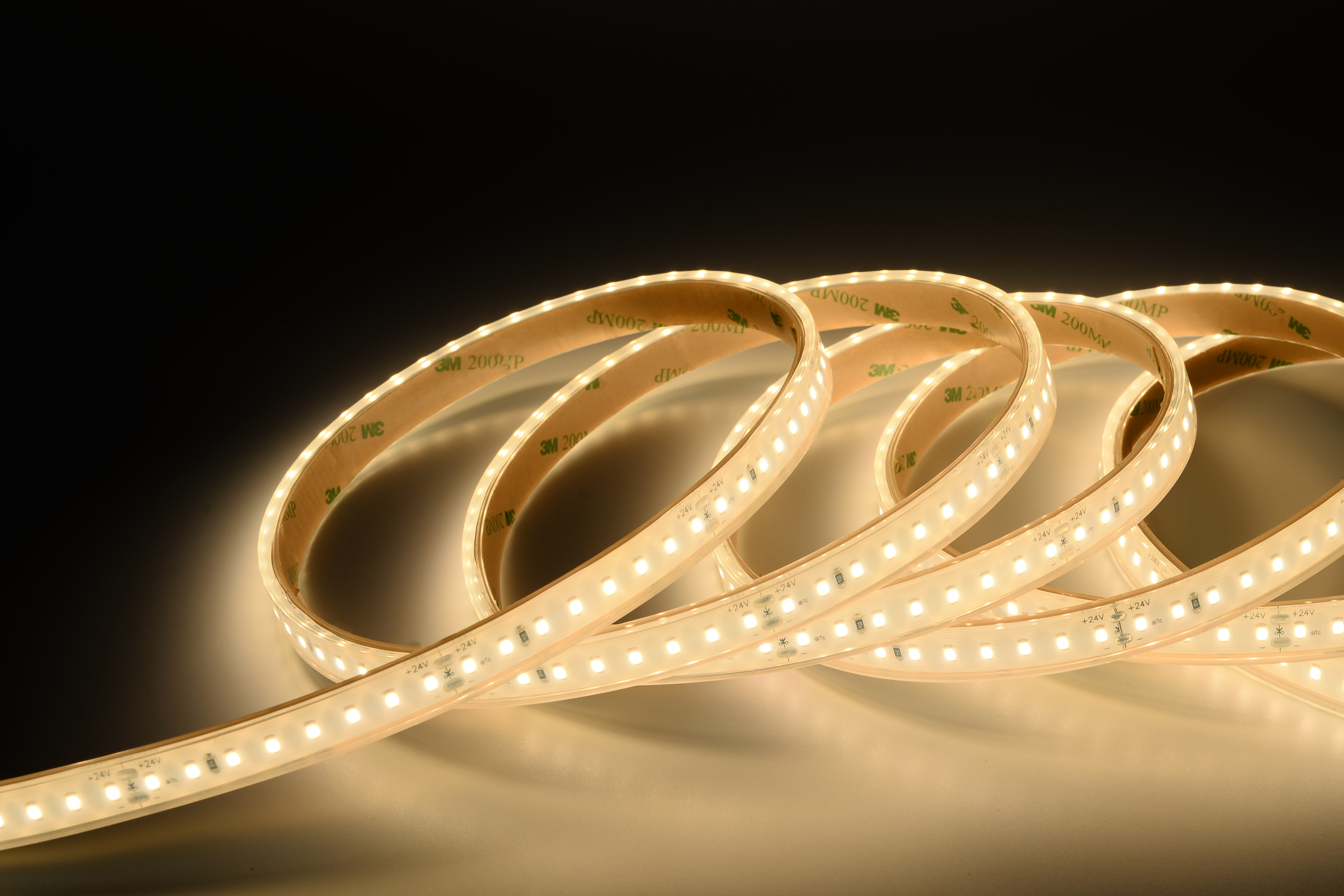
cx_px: 951
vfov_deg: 20.6
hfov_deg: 30.2
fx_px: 2464
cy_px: 489
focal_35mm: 66
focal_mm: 44
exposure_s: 1/100
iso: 100
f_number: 11
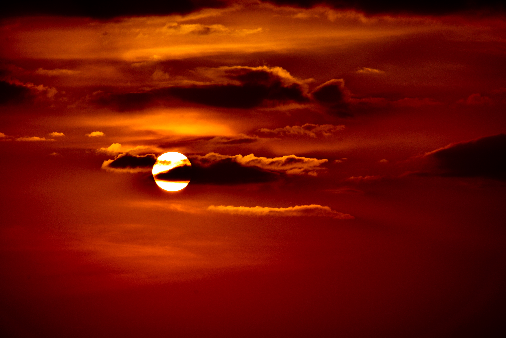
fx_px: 4218
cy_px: 169
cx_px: 253
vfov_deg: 4.6
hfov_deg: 6.9
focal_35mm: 300
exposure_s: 1/400
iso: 100
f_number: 8
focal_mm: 300
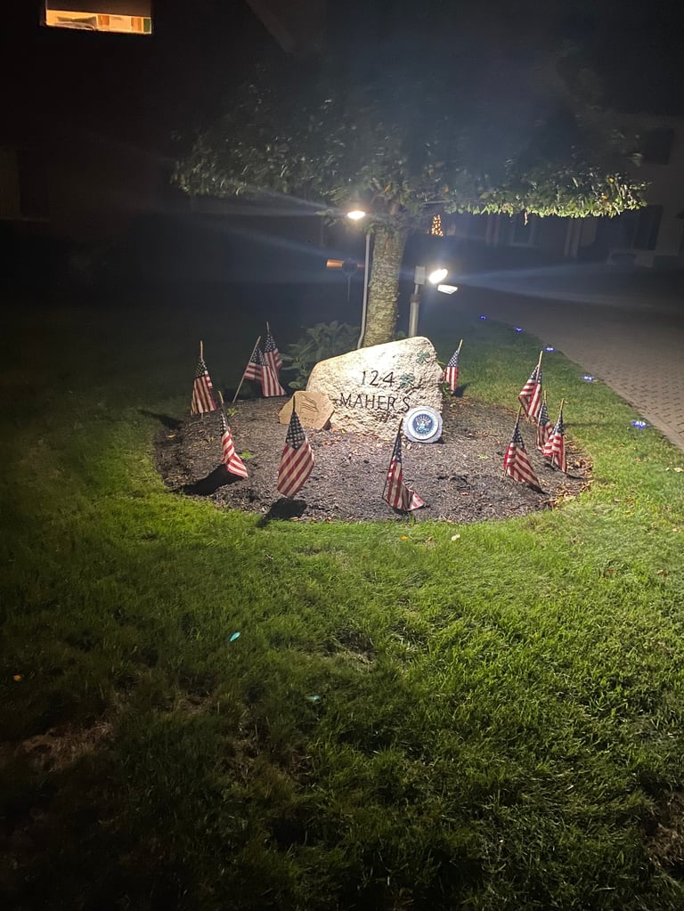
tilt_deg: -17.3
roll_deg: -2.2
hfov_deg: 53.1
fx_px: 685
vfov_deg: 67.3
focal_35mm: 26
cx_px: 342
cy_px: 456
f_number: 1.8
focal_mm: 4.25
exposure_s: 1/12
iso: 500
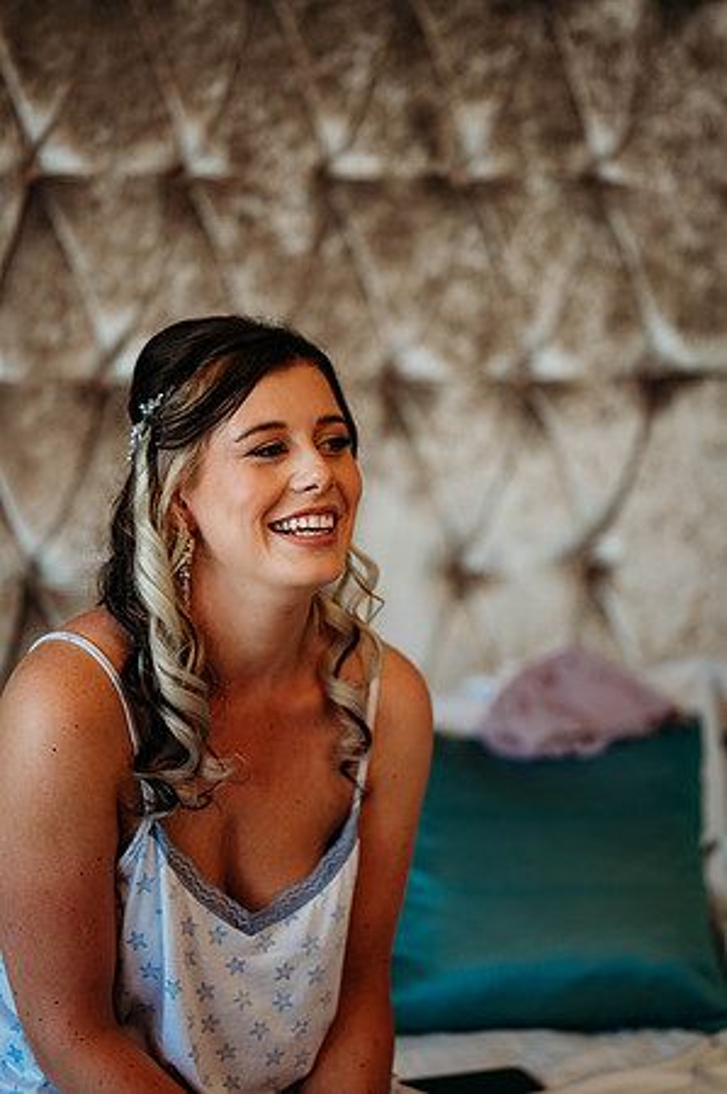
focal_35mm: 85
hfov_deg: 16.0
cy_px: 547
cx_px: 364
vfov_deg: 23.9
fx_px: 2581
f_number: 1.8
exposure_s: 1/200
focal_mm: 85
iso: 280
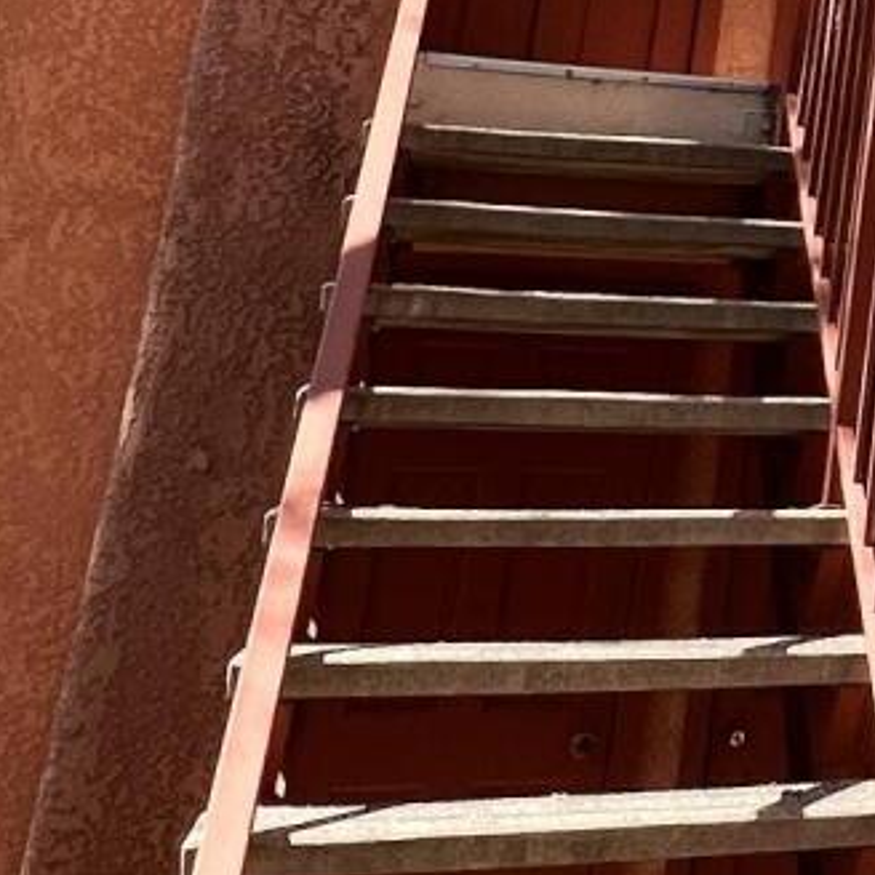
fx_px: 2002
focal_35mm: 70
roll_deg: -0.2
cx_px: 1561
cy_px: -333
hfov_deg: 19.0
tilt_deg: +23.0
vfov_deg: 21.7
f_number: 1.8
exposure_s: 1/853
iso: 32
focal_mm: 1.57
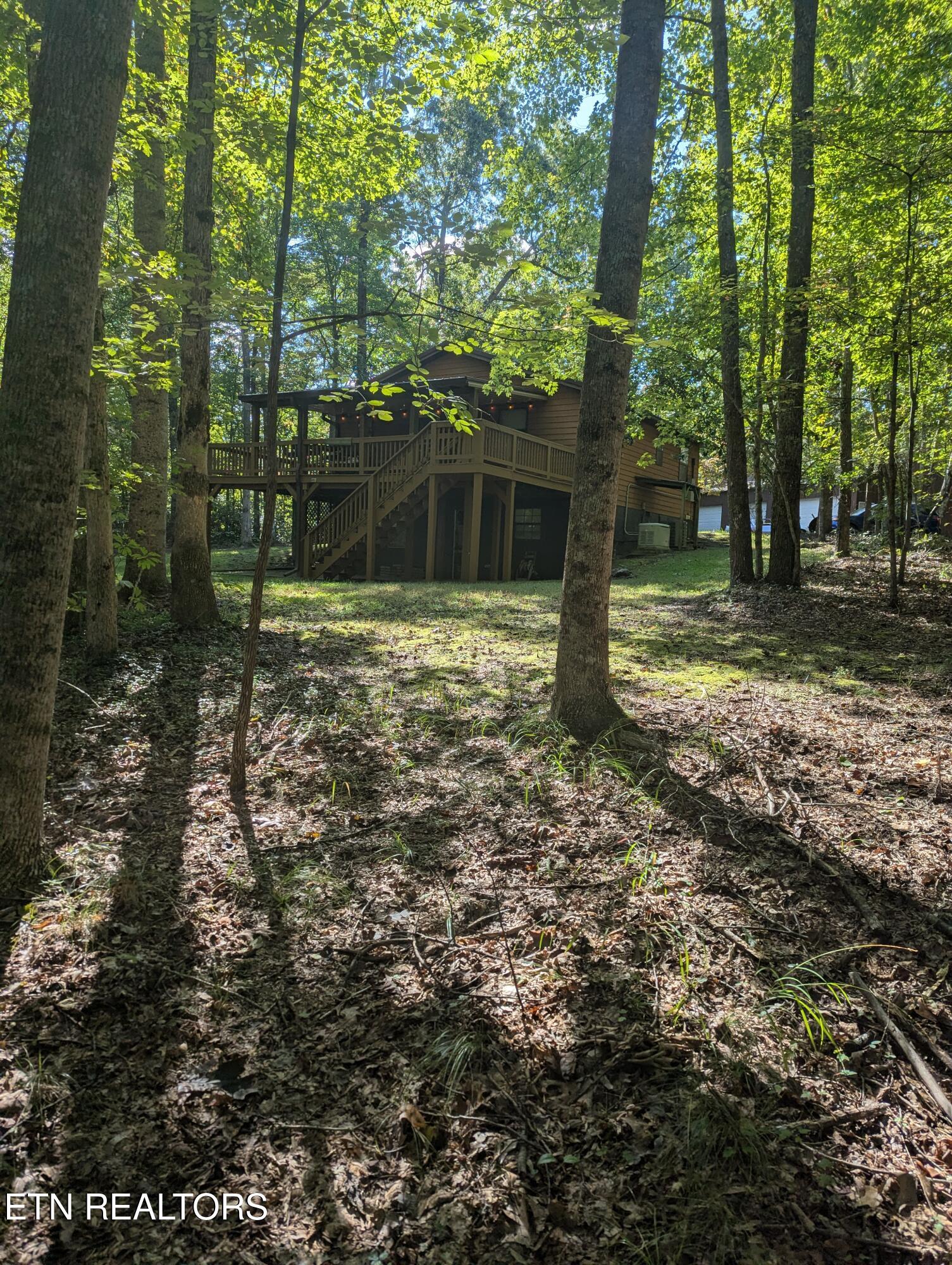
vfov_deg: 71.5
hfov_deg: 56.9
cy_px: 632
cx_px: 476
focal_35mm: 24
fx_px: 878
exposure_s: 1/654
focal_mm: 6.81
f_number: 1.85
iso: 39
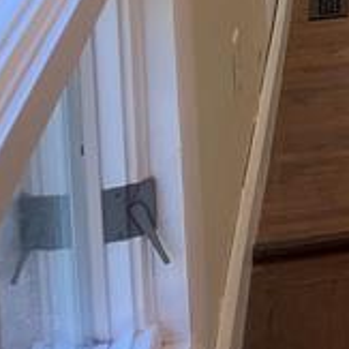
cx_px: 904
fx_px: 1643
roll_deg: +0.3
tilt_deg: -7.3
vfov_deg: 10.9
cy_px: -390
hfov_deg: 10.2
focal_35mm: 144
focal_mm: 5.1
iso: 80
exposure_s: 1/120
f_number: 1.6
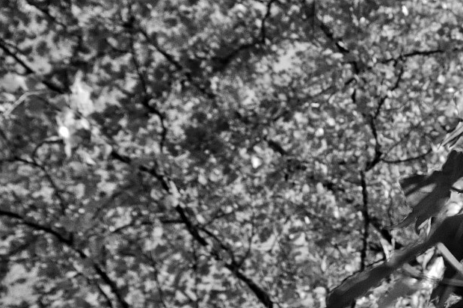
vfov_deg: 21.8
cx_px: 522
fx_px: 797
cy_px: 192
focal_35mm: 62
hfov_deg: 29.0
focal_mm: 16
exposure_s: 1/250
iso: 100
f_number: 5.6
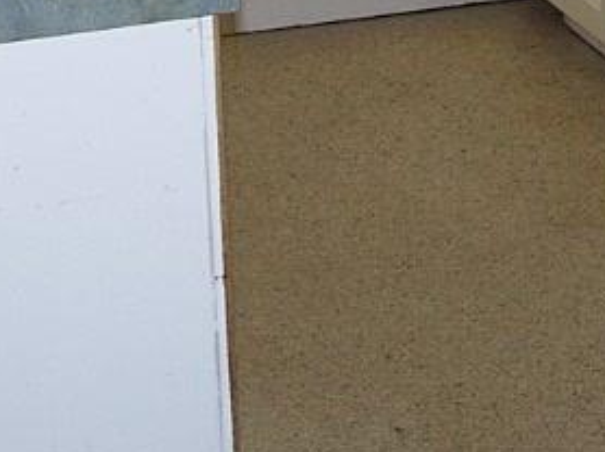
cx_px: 409
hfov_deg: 12.3
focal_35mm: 160
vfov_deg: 8.8
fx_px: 2794
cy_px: -402
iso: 80
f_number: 2.8
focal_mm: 7.8
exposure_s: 1/60
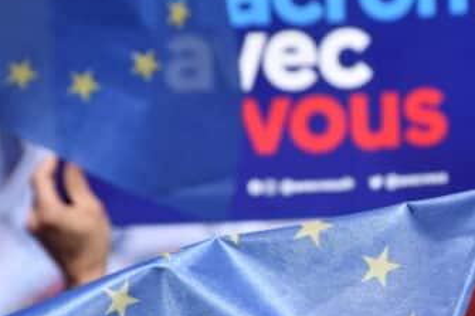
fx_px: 13609
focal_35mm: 1032
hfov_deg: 2.0
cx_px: 384
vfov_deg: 1.3
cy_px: 207
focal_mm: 300
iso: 800
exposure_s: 1/4000
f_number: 8
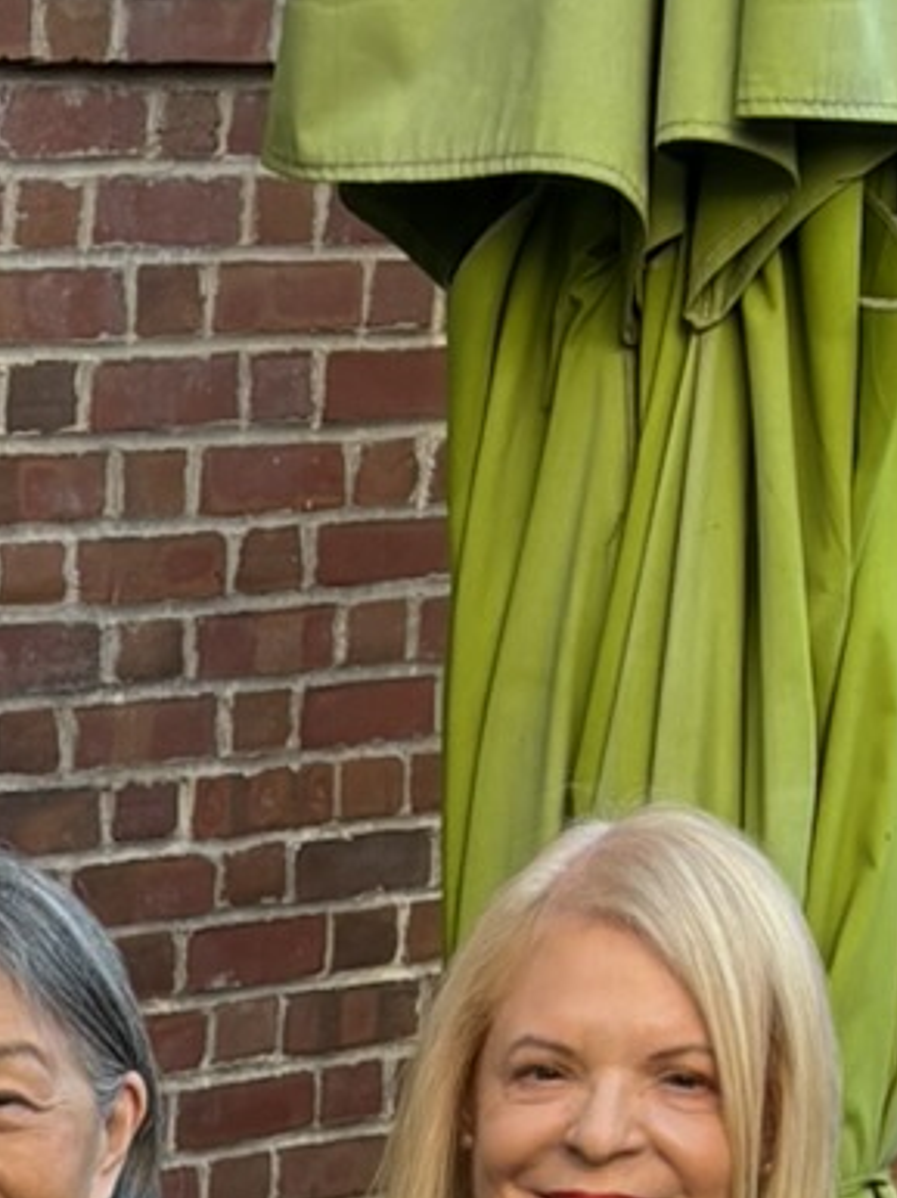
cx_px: -708
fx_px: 4773
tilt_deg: -21.6
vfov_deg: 12.9
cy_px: 2207
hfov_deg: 10.1
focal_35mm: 138
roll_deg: +1.7
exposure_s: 1/121
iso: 50
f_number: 1.6
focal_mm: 5.96
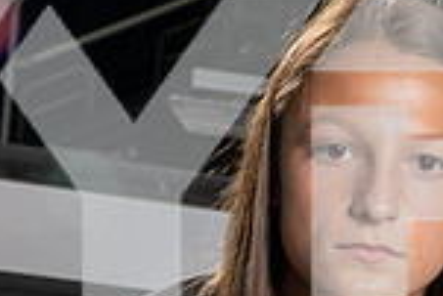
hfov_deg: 13.1
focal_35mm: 157
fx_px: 1934
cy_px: 503
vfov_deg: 8.5
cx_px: 264
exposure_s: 1/250
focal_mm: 41
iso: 320
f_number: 9
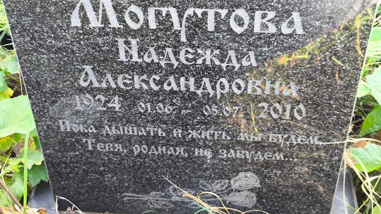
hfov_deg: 37.9
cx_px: 191
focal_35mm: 55
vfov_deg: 21.7
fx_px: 555
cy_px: 73
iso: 125
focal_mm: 4.71
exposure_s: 1/50
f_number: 1.7
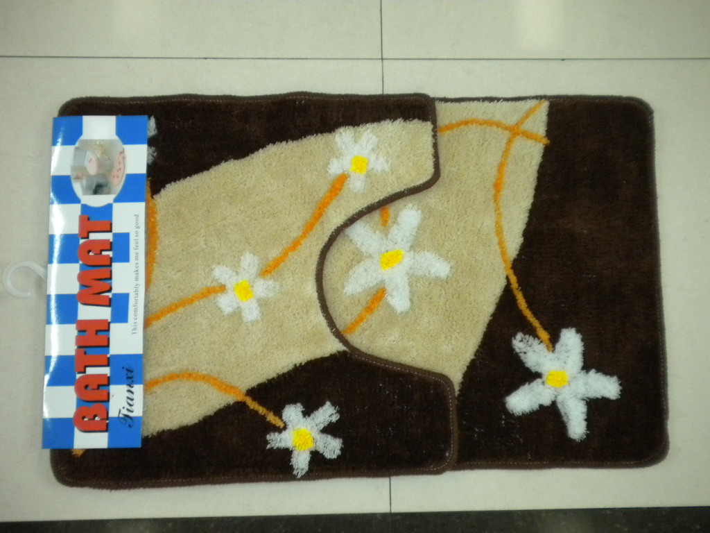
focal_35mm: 35
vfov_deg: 40.7
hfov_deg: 52.6
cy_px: 266
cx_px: 355
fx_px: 718
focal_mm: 6.3
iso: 400
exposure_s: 1/30
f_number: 3.1
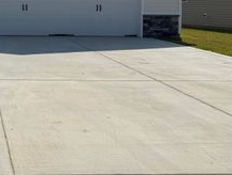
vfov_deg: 25.6
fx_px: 369
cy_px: 10
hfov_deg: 31.6
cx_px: -13
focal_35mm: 55
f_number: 1.78
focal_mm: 6.76
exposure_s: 1/11905
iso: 80
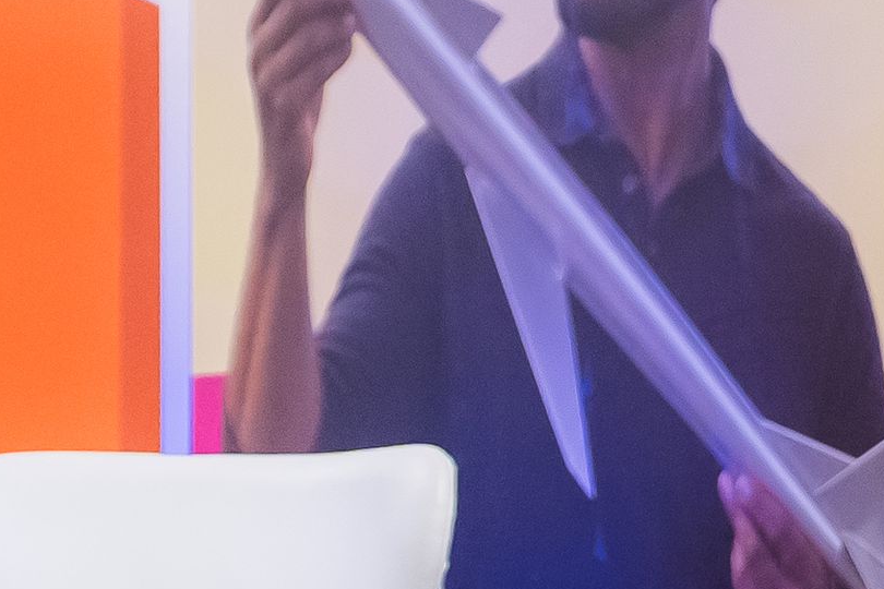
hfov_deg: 5.9
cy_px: 239
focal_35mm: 346
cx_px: 1229
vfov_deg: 4.0
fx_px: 8496
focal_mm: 49
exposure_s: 1/200
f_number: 2.8
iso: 1600
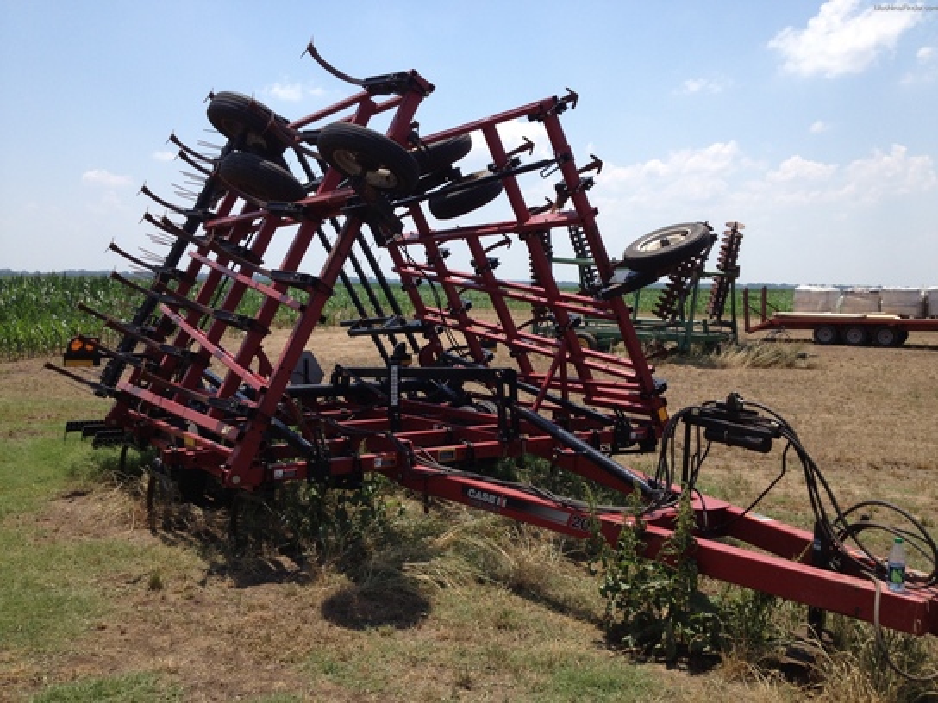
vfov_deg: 40.7
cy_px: 352
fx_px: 948
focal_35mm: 35
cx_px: 469
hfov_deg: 52.6
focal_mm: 4.28
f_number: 2.4
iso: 64
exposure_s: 1/1905
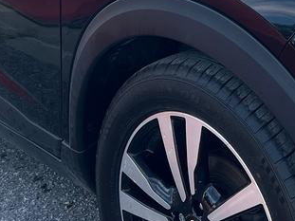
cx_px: 301
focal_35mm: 107
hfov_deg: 17.9
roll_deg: -0.5
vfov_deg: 13.4
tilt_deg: -13.7
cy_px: -56
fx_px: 912
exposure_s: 1/846
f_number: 1.5
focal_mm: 5.7
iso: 50
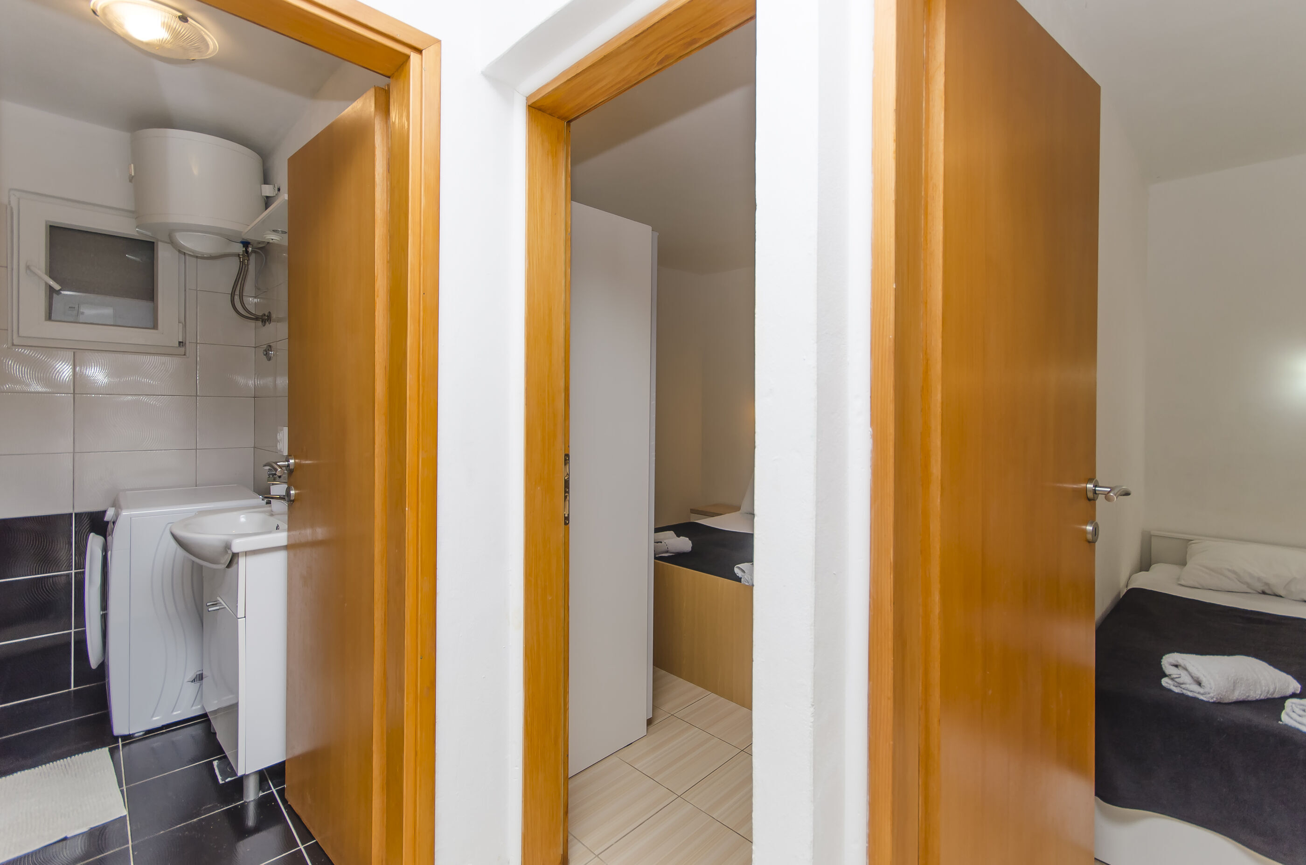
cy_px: 432
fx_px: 543
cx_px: 653
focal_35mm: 15
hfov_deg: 100.5
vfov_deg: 77.1
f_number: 6.3
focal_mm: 10
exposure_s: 1/100
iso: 100
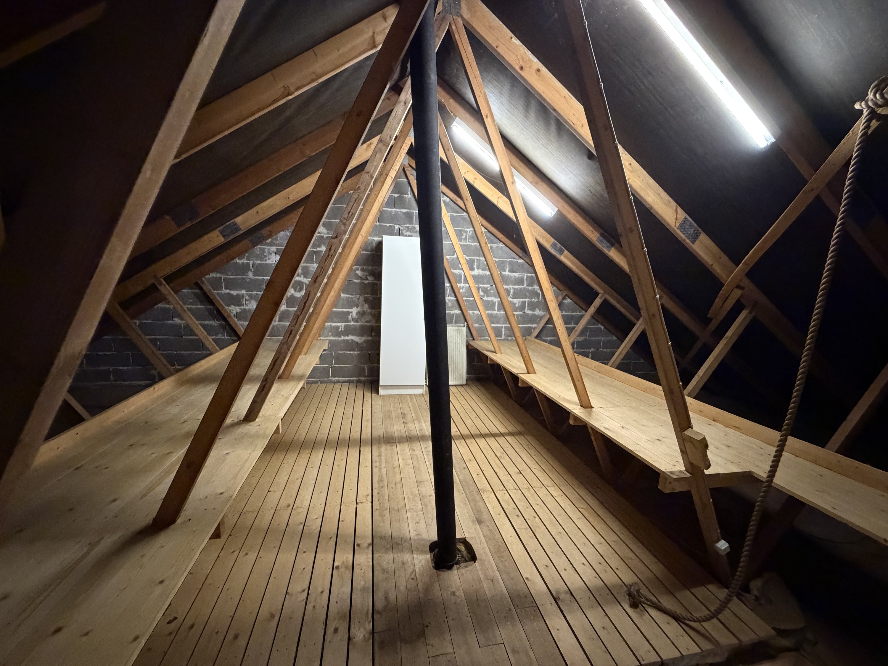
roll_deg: -1.5
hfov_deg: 102.1
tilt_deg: -8.3
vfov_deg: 85.7
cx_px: 444
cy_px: 333
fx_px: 359
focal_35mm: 14
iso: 1250
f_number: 2.2
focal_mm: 2.22
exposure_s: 1/33
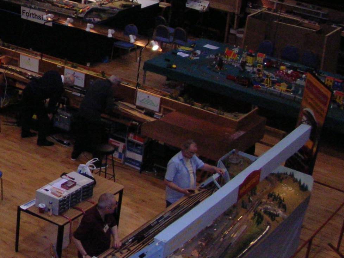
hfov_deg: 22.3
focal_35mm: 82
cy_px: 96
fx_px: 815
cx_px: -48
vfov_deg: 18.0
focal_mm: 5.8
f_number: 2.8
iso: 200
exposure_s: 1/60.1
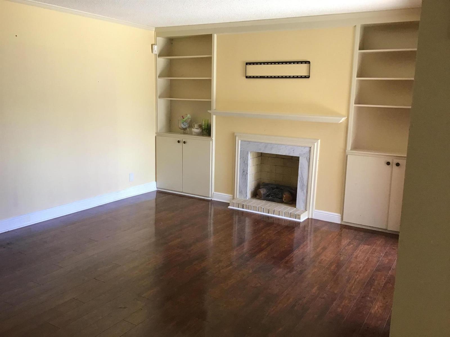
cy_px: 168
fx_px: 403
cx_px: 225
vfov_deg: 45.4
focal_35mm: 31
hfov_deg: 58.4
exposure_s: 1/30
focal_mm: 3.3
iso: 64
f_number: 2.4
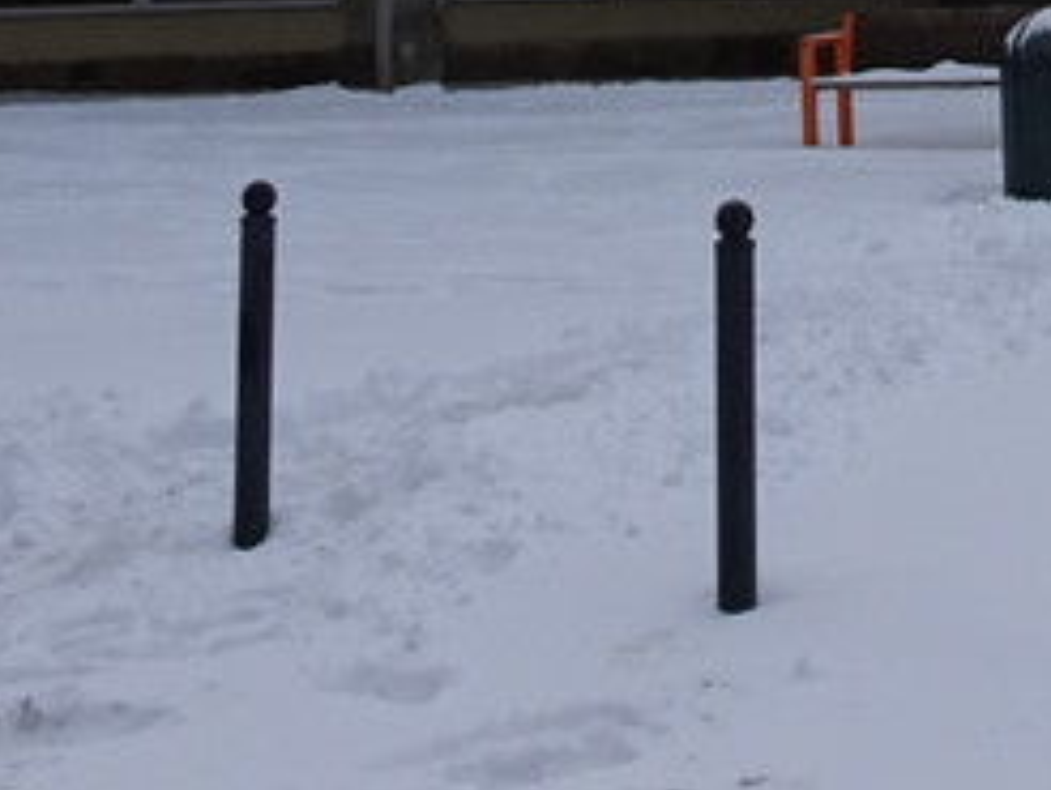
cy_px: -709
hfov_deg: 18.4
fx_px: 3161
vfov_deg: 12.7
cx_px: 1032
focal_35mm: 104
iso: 80
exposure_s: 1/800
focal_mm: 4.1
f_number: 3.5
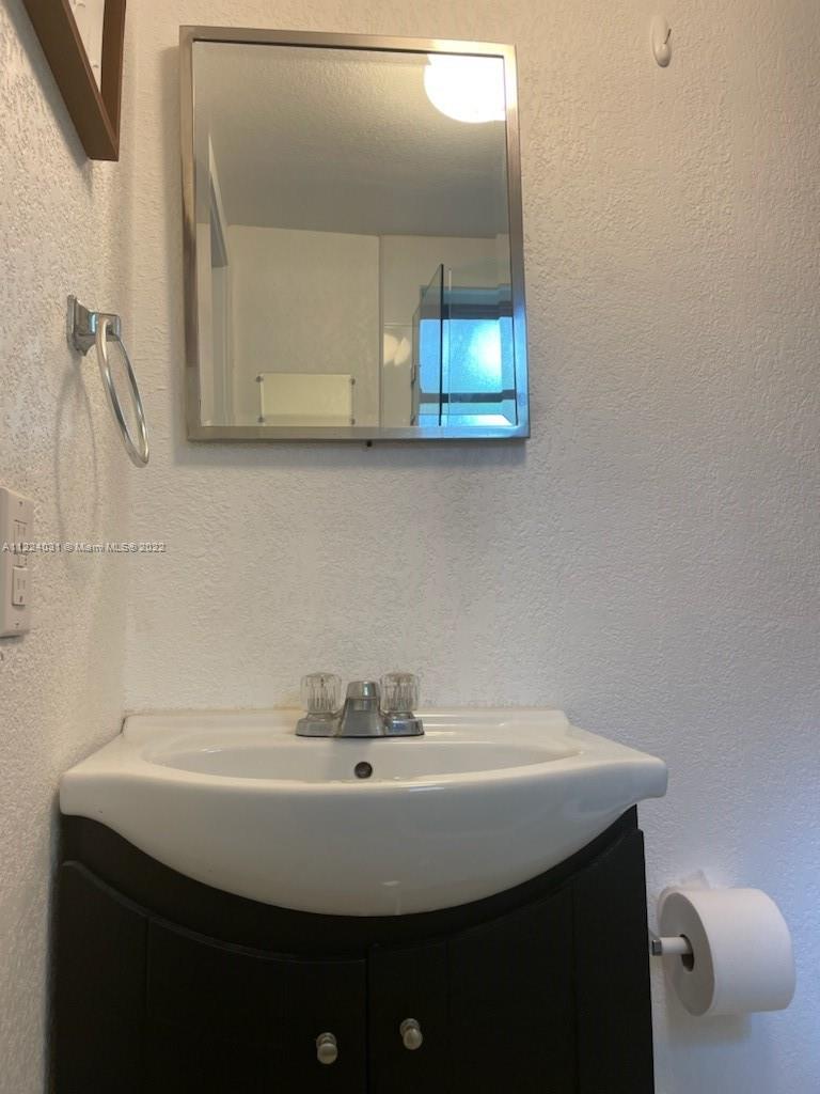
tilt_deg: +5.8
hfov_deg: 53.1
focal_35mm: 26
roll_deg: +0.9
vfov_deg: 67.3
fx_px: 821
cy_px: 547
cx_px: 410
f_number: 1.6
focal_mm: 4.2
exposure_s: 1/60
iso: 64
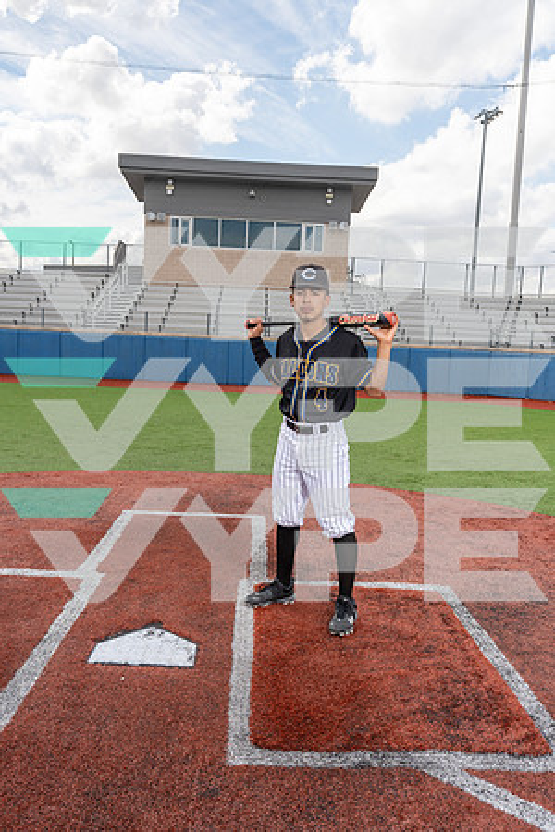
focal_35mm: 32
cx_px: 278
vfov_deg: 58.7
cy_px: 416
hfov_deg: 41.1
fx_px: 740
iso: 100
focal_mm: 32
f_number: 8
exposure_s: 1/250
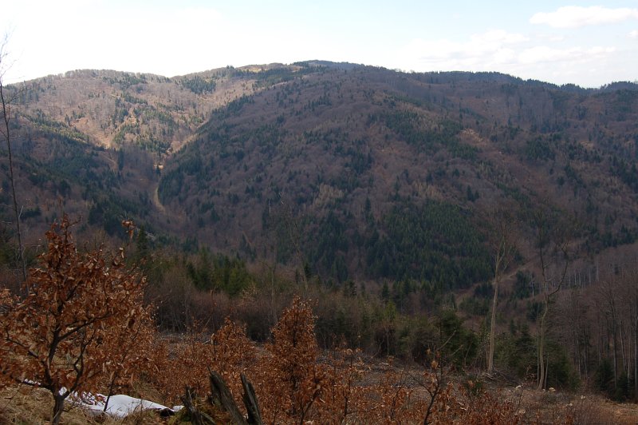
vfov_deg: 34.2
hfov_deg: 49.6
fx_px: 691
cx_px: 319
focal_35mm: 39
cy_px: 212
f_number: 8
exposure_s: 1/125
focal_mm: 26
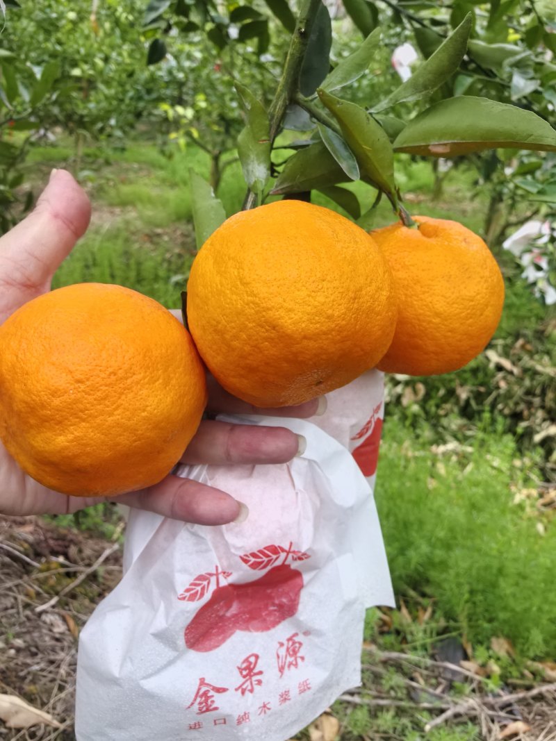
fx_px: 578
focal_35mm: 27
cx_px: 278
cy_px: 370
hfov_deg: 51.3
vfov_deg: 65.3
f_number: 4
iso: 160
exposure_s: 1/670
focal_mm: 5.75
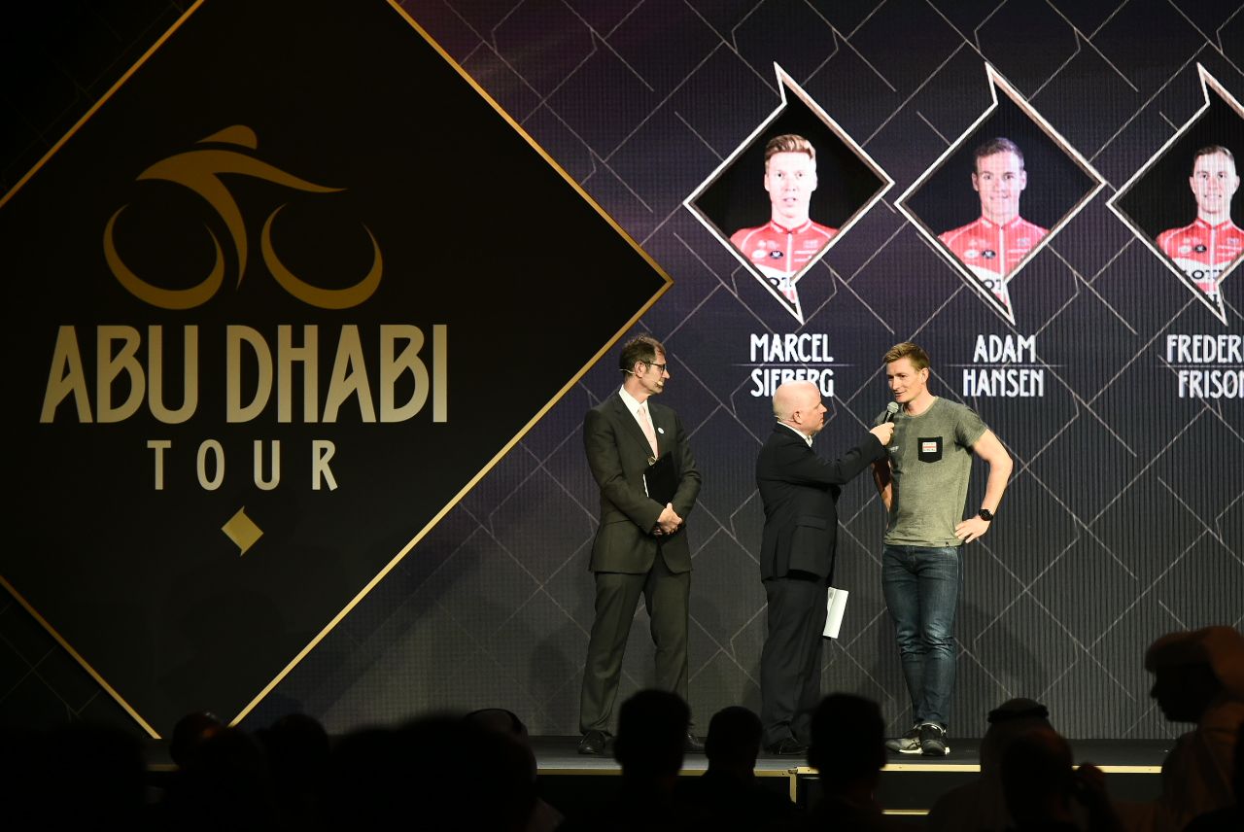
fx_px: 5188
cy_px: 416
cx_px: 622
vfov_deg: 9.2
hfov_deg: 13.7
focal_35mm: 150
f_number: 5.6
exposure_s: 1/200
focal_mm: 150
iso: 2500
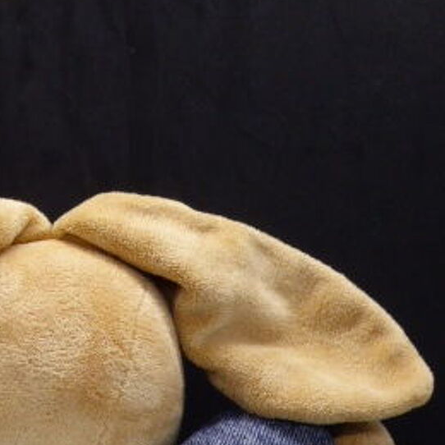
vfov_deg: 16.6
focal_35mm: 100
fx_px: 1454
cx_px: 42
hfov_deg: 17.1
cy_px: 537
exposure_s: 1/60
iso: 250
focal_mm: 7.9
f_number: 4.1
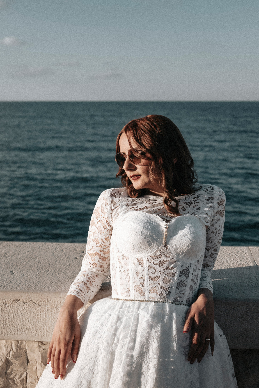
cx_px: 151
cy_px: 176
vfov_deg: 47.4
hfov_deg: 32.6
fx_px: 442
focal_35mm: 41
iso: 100
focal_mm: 35
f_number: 7.1
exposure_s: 1/160
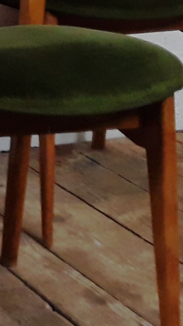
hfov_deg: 7.8
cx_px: -334
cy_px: -91
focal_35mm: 138
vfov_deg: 14.9
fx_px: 1190
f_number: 1.7
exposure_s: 1/50
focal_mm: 3.71
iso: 200
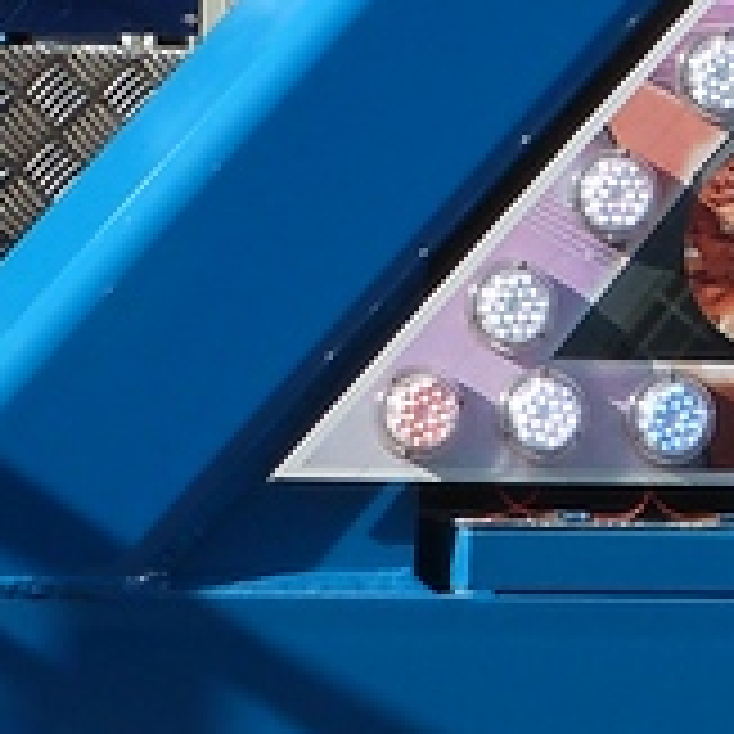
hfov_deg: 2.0
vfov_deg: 2.0
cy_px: -437
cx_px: 955
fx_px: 20895
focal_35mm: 871
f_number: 5.6
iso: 100
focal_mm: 29
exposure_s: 1/320
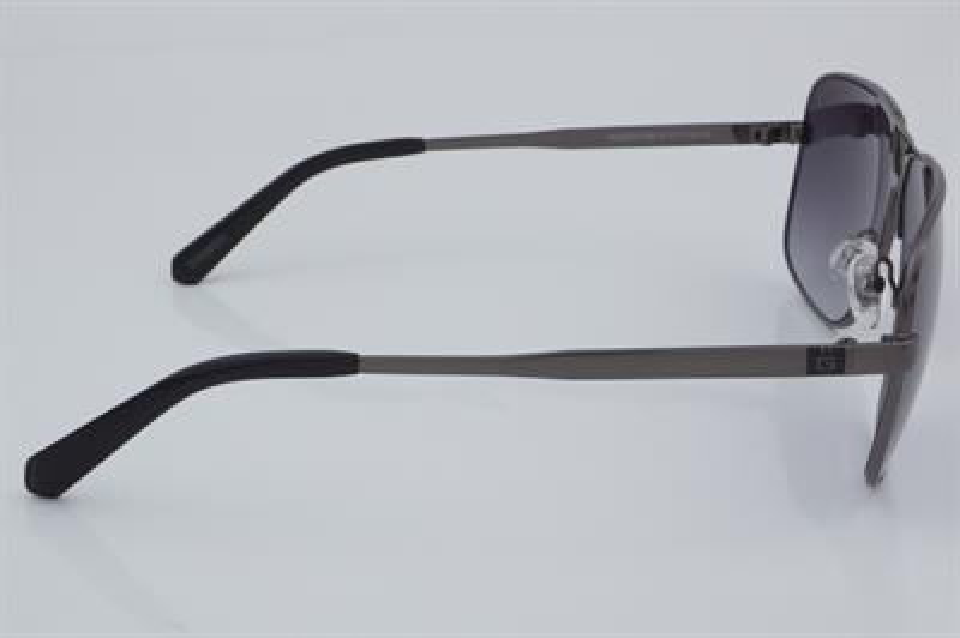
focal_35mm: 75
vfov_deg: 18.2
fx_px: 1998
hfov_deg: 27.0
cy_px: 319
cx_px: 480
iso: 100
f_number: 32
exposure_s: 1/4
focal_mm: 50
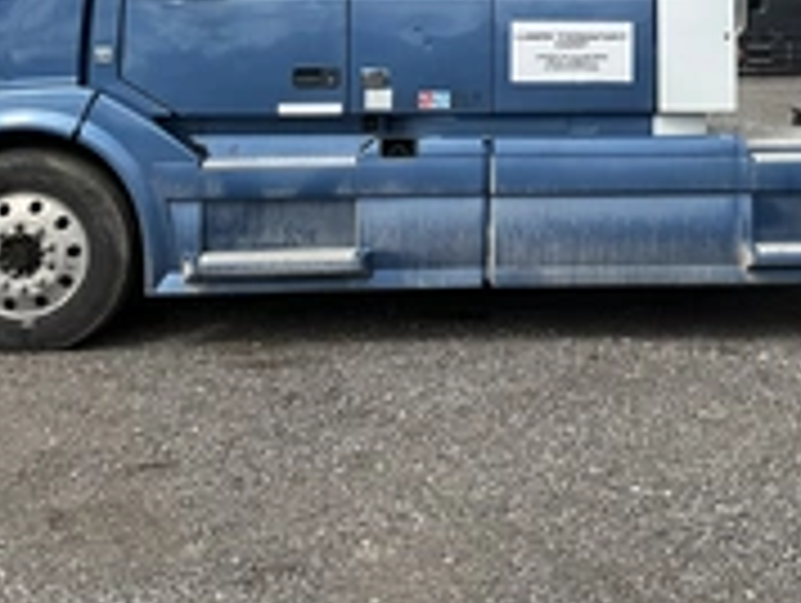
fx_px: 1506
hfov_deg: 29.4
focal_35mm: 65
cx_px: 576
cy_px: -27
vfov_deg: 21.7
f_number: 1.8
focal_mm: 3
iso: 25
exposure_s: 1/2058
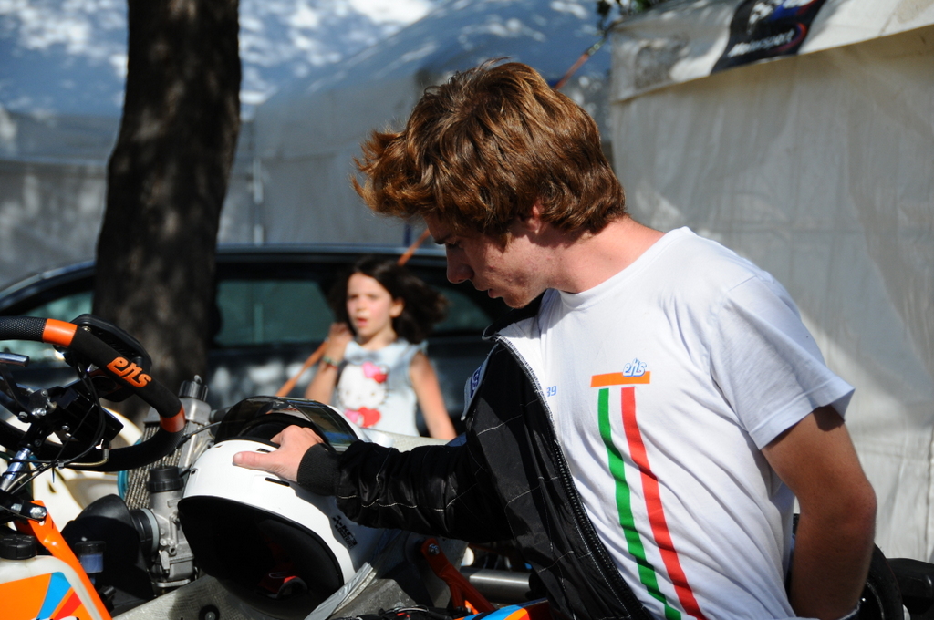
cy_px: 310
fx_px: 2721
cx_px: 467
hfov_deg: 19.5
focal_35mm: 105
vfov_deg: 13.0
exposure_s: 1/2500
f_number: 5
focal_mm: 70
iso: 400
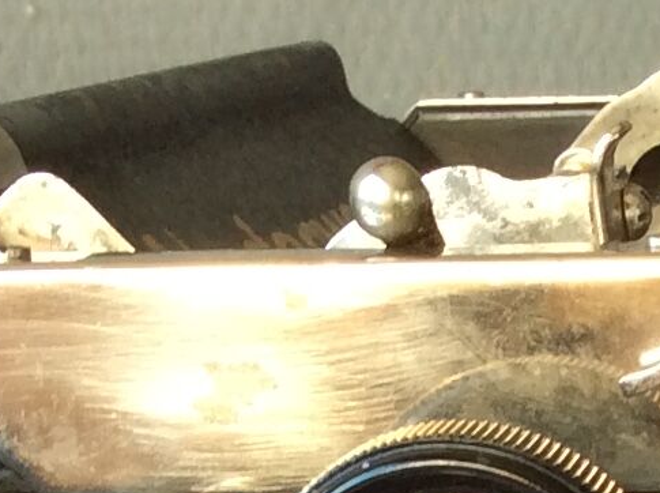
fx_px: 3255
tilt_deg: -22.8
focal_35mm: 171
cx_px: 852
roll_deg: +3.2
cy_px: 1177
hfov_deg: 11.3
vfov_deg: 8.0
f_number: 2.4
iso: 32
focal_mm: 3.3
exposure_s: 1/50
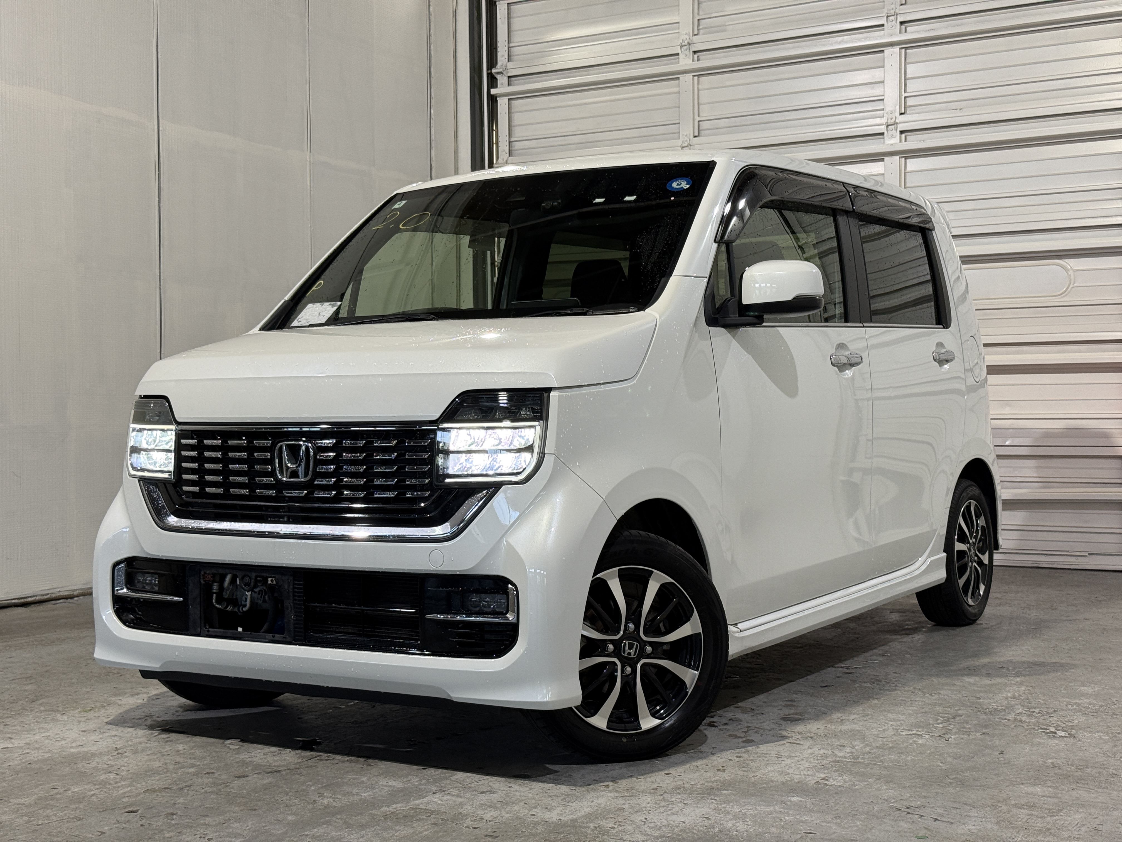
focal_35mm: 48
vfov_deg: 30.3
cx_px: 561
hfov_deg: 39.7
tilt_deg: -0.9
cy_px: 421
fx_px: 1556
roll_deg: -0.1
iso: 80
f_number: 1.78
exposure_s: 1/60
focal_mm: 6.76
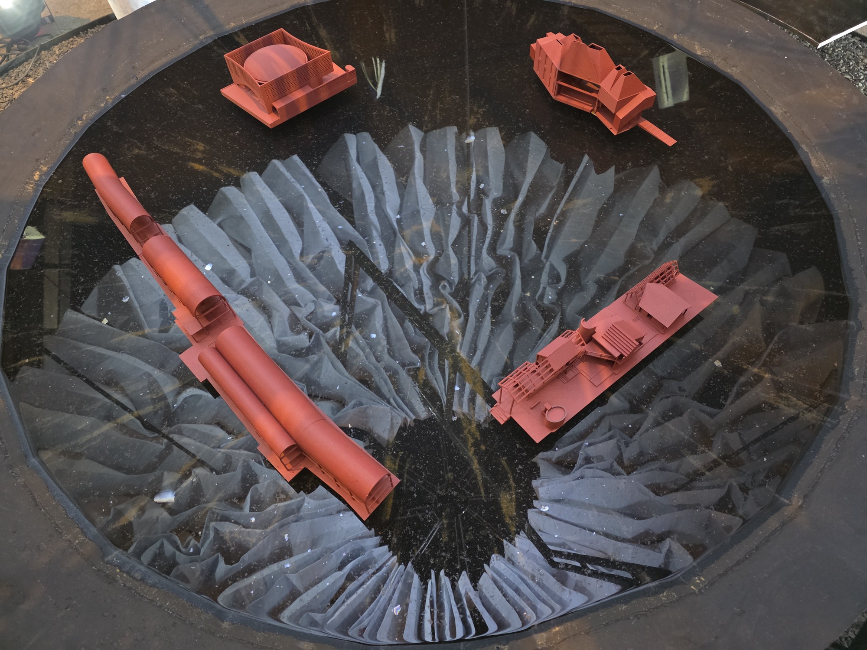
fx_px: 576
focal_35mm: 23
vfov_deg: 58.9
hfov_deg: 73.9
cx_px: 434
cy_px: 325
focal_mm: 6.3
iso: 1600
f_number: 1.7
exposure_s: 1/25
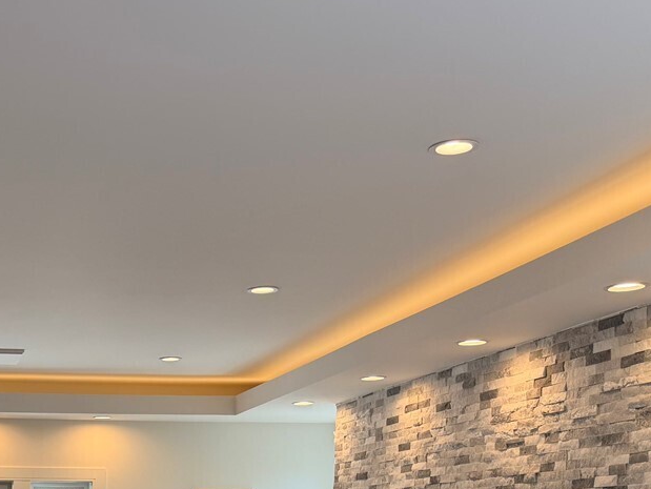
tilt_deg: -3.1
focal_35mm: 62
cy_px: 605
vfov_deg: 21.7
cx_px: 5
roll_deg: -0.3
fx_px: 1167
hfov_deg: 29.2
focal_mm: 6.76
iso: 100
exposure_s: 1/478
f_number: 1.78
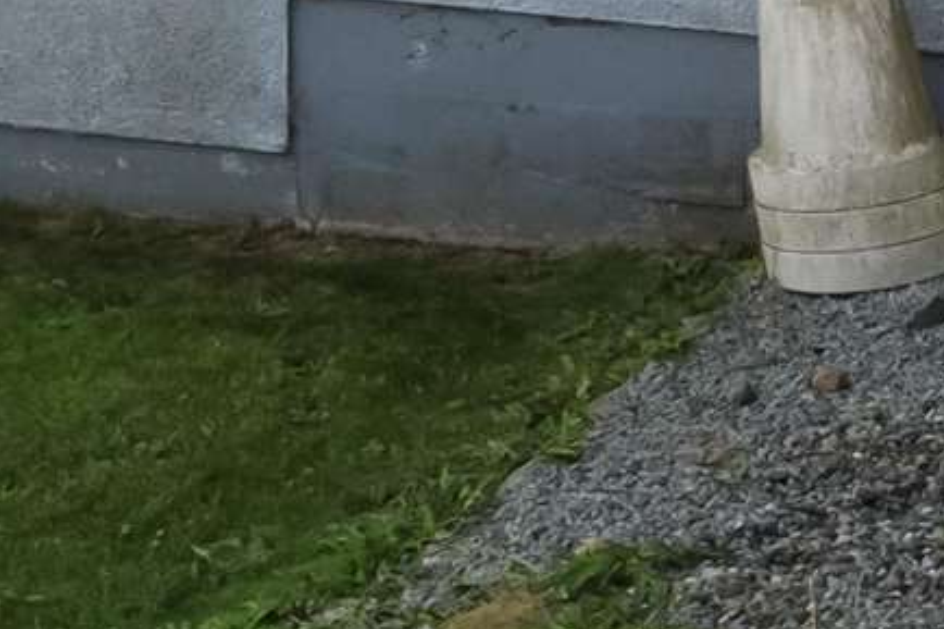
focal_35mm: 96
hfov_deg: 21.3
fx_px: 2504
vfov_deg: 12.9
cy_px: -507
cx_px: 400
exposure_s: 1/60
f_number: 9
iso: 250
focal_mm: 9
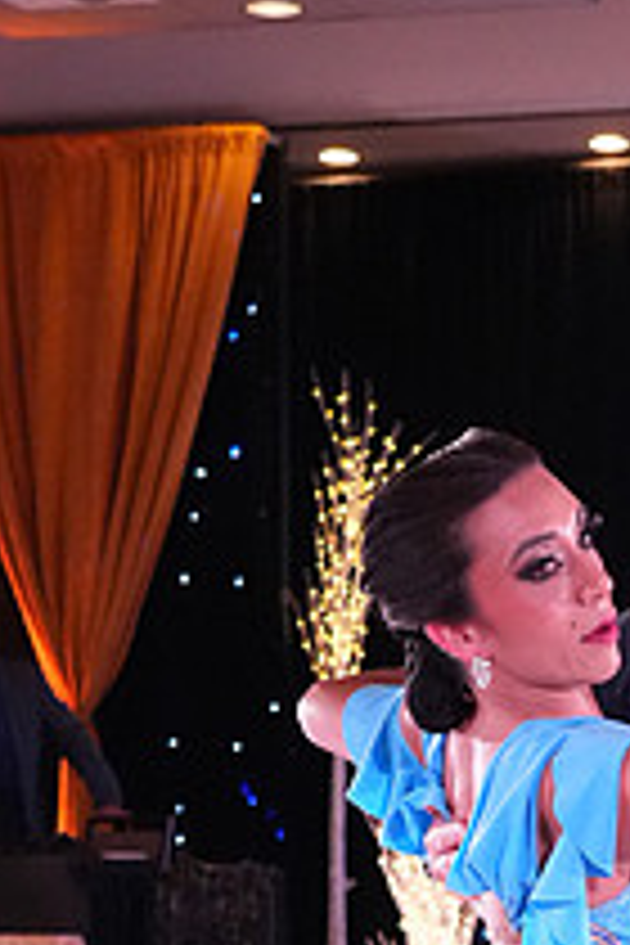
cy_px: 1210
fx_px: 4357
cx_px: 866
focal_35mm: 166
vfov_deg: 12.0
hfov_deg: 8.1
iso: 6400
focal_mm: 40
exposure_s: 1/400
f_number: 5
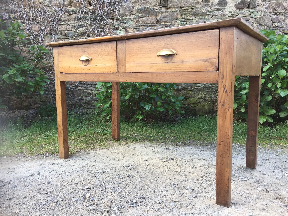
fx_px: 241
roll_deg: -2.1
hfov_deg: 61.7
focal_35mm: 29
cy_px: 108
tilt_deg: -6.8
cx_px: 144
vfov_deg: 48.2
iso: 32
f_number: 2.2
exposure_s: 1/100
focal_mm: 4.15
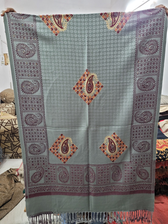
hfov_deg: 53.1
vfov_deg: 67.3
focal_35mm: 26
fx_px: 168
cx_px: 84
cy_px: 112
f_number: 1.8
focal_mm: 5.4
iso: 640
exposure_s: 1/50
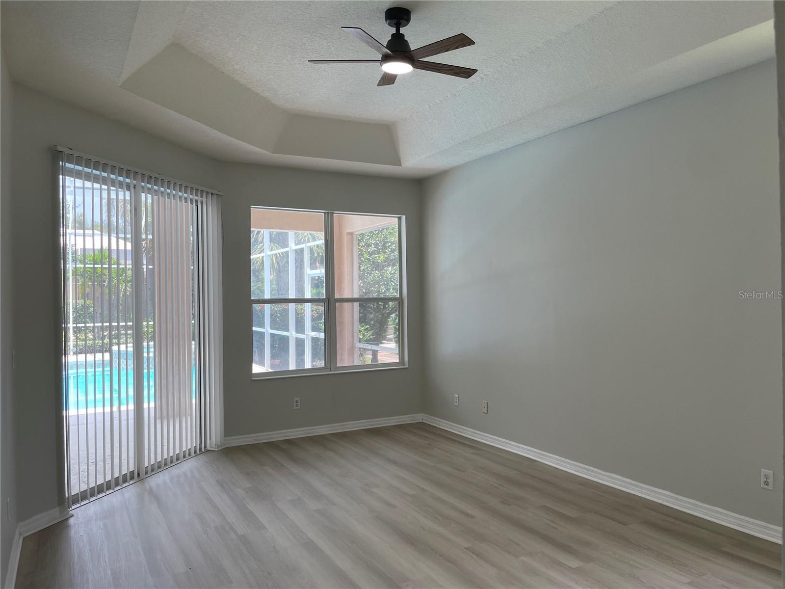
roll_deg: +0.8
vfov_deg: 53.1
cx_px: 392
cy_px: 294
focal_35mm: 26
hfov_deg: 67.3
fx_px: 590
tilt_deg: -1.4
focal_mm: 4.2
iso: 32
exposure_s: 1/213
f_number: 1.6
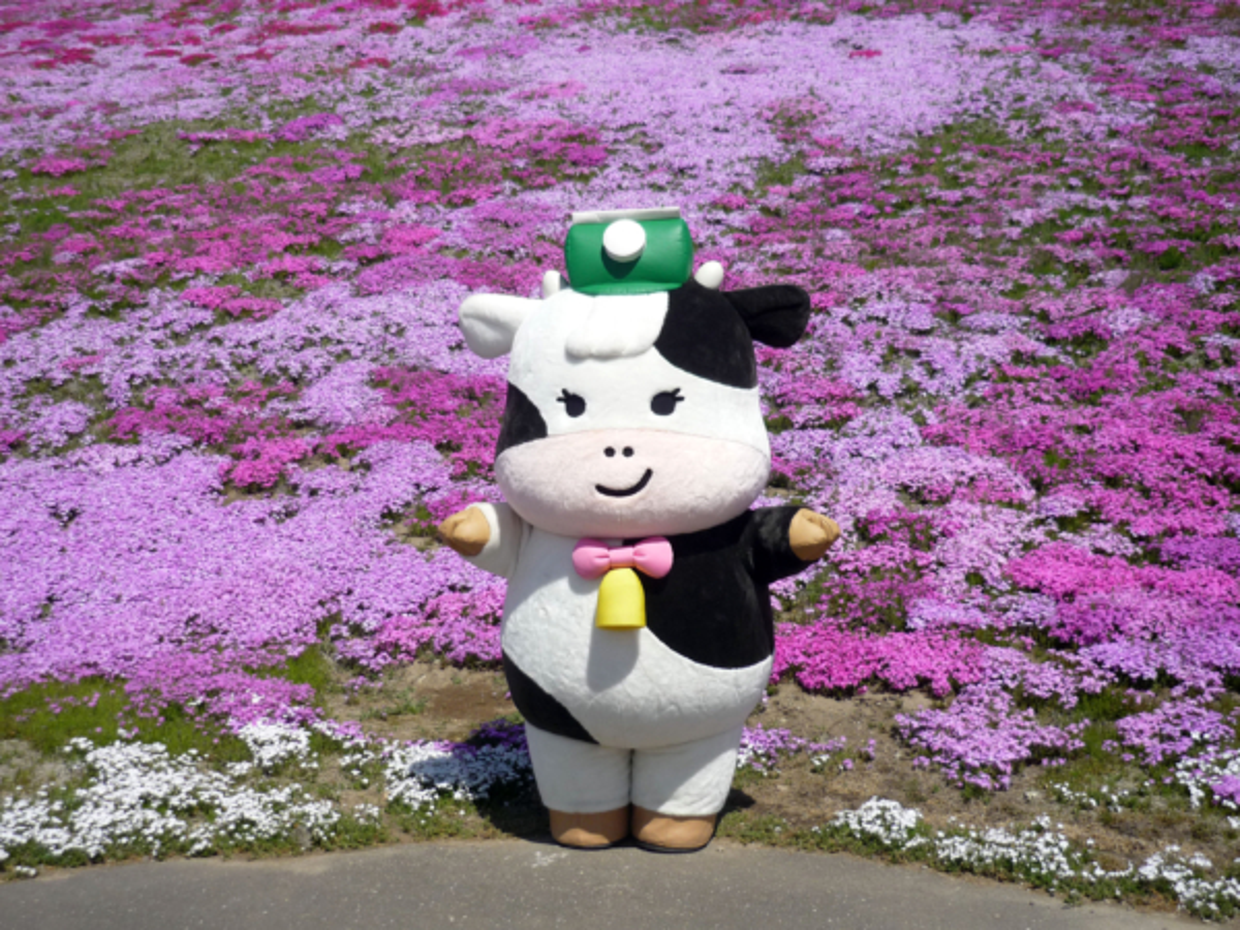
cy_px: 465
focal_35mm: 38
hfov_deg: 49.0
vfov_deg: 37.7
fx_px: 1361
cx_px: 620
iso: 100
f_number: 8
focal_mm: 6.3
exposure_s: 1/250
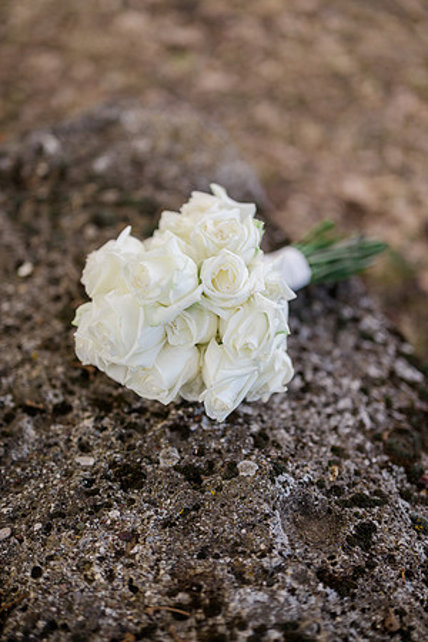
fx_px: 892
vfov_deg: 39.6
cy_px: 321
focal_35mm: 50
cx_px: 214
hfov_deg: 27.0
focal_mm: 50
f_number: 1.2
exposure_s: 1/2000
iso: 160
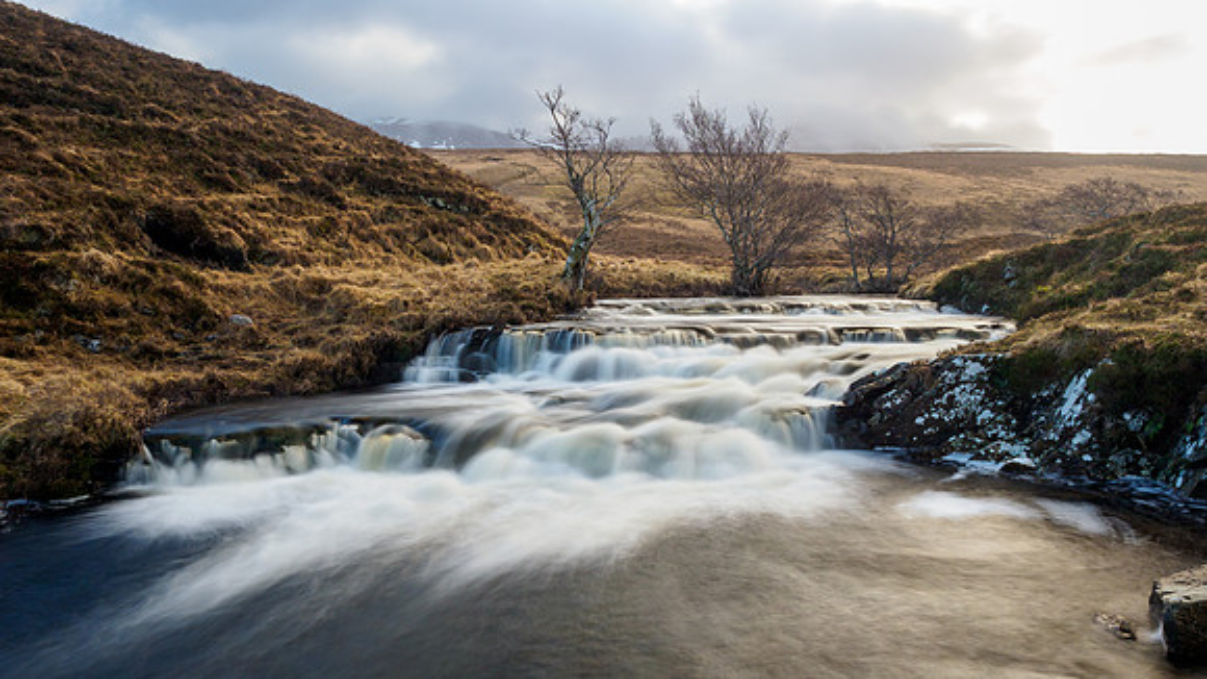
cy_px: 473
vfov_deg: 41.6
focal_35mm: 27
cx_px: 604
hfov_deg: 69.2
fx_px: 875
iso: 200
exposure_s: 3.2
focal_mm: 12
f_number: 7.1
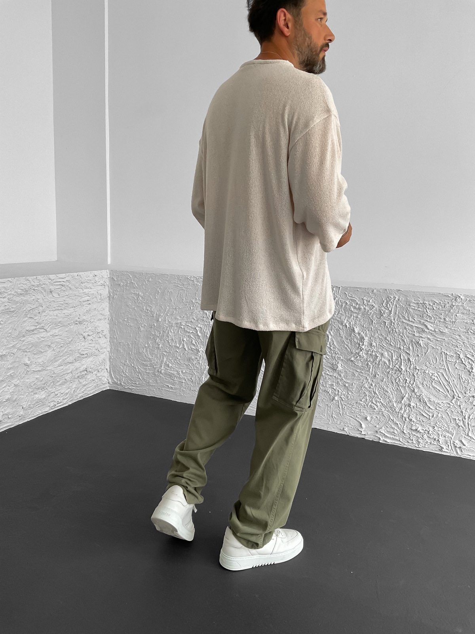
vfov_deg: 61.7
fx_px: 531
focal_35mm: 29
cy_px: 317
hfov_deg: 48.2
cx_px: 238
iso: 64
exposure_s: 1/120
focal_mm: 3
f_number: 1.8
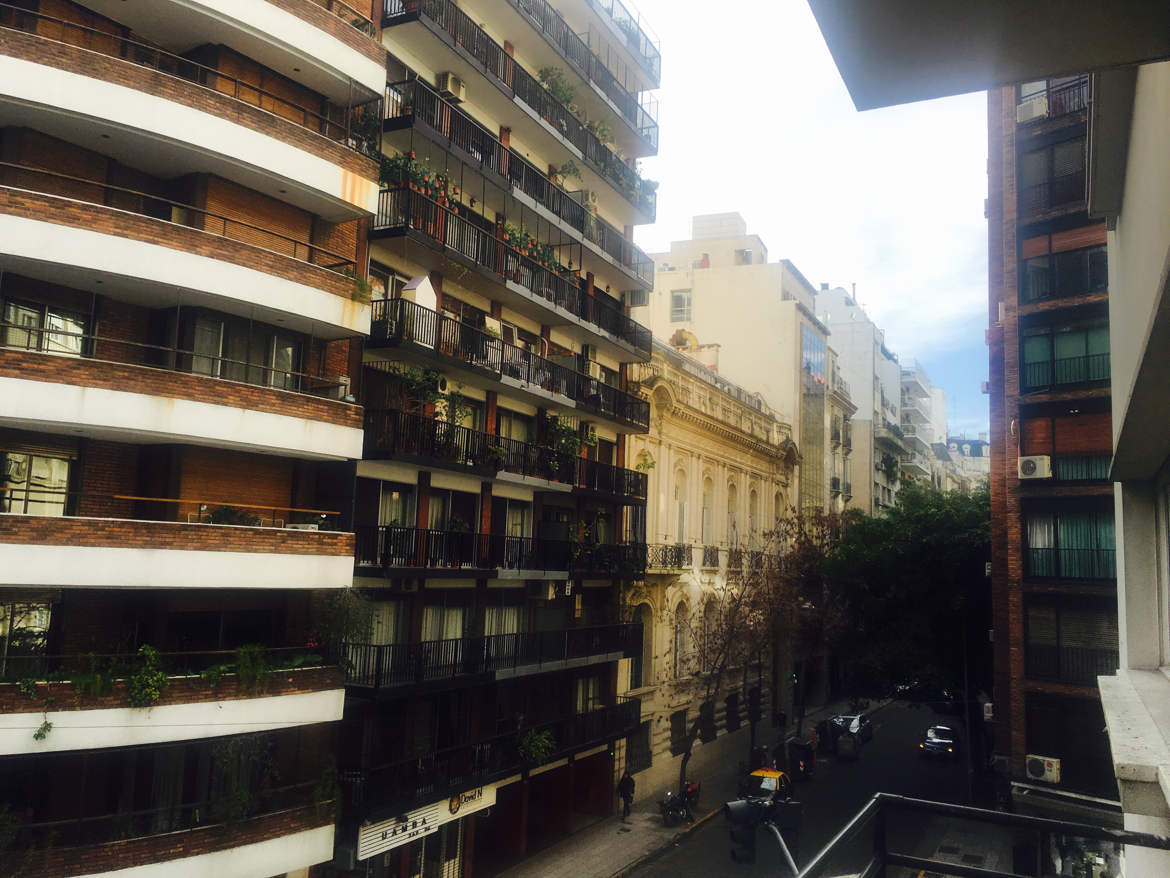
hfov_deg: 61.7
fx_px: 980
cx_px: 585
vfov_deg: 48.2
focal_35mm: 29
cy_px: 439
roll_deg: -1.9
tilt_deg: +8.2
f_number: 2.2
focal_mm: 4.15
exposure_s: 1/641
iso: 25
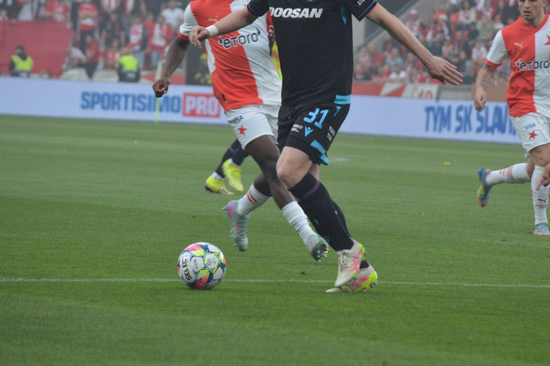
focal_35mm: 320
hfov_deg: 6.5
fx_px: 4880
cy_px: 117
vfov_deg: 4.3
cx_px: 327
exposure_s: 1/640
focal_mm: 155
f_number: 5
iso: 800
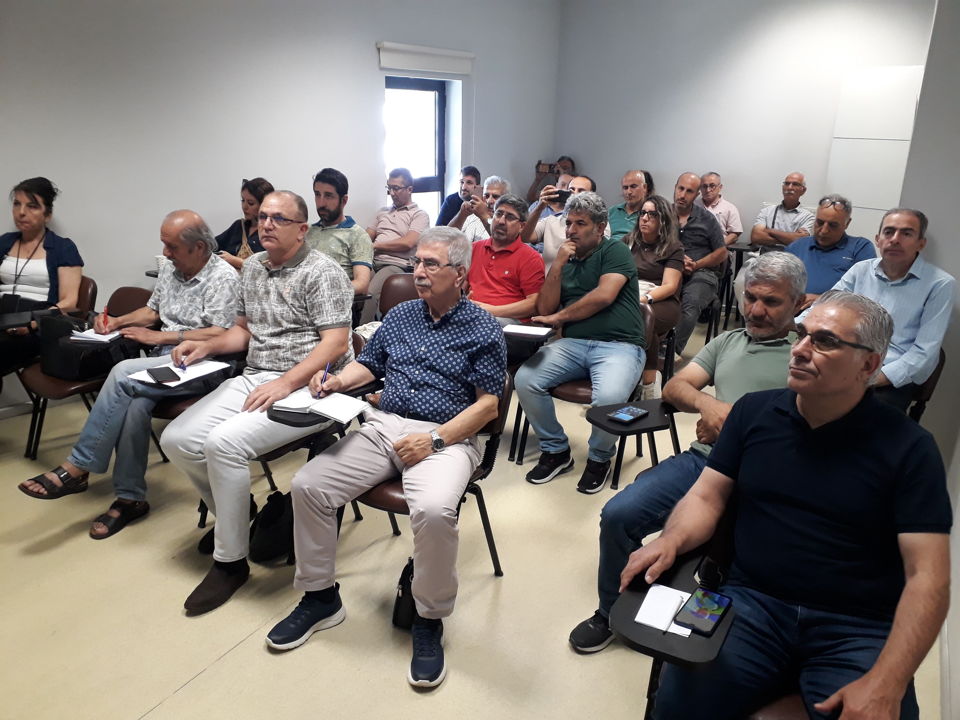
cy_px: 360
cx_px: 480
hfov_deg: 65.3
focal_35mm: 27
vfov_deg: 51.4
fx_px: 749
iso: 160
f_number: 1.9
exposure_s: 1/33
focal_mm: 3.6
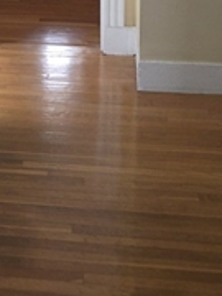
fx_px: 838
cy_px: -61
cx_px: -25
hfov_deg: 14.7
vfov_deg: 18.9
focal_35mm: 98
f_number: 1.8
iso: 125
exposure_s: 1/60
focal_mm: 5.4
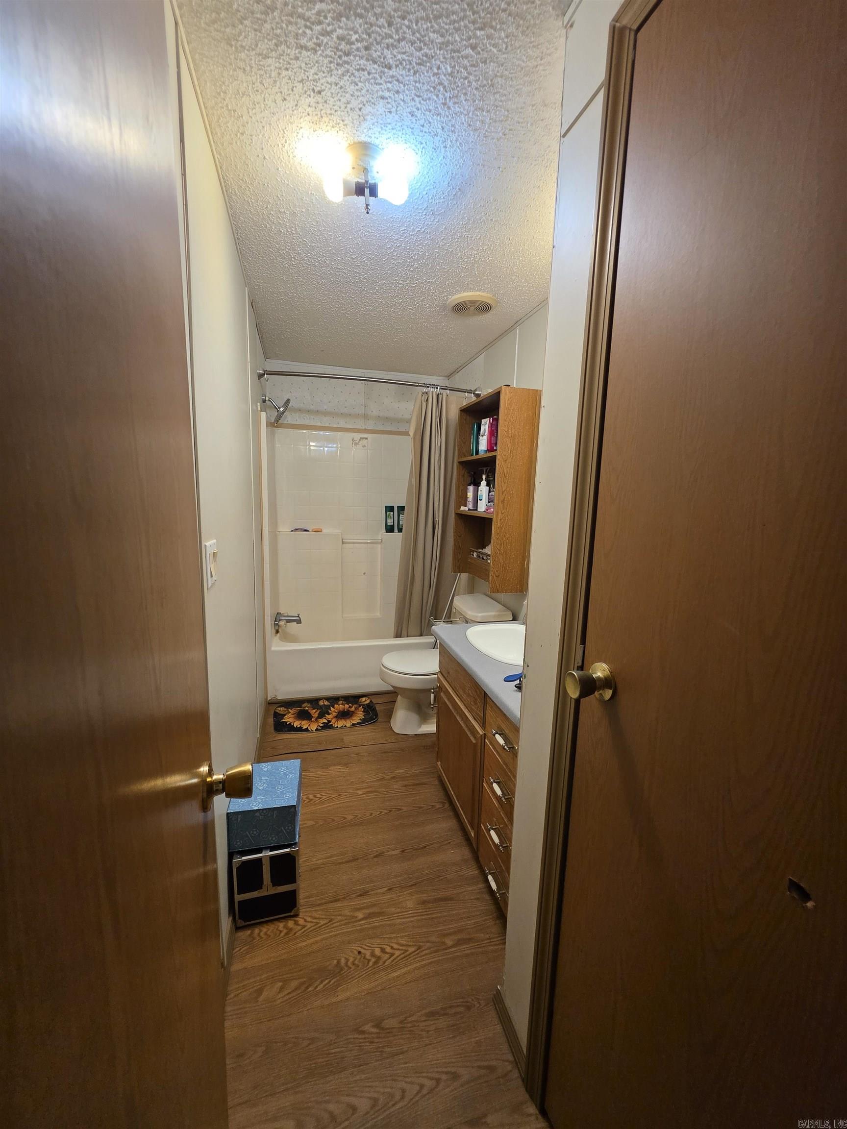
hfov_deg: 89.9
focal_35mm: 13
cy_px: 564
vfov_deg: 106.2
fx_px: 424
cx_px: 424
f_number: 1.9
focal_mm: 2.2
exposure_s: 1/120
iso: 250
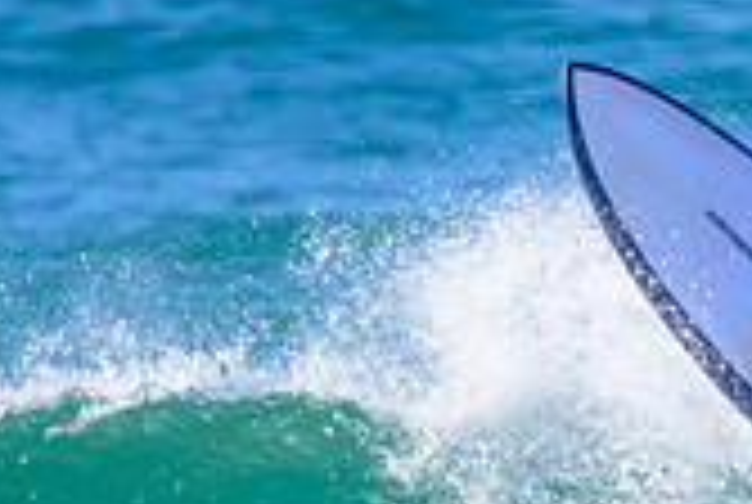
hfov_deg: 0.5
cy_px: 227
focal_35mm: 3778
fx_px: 79058
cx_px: 1020
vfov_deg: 0.4
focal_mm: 800
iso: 1800
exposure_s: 1/2000
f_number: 11
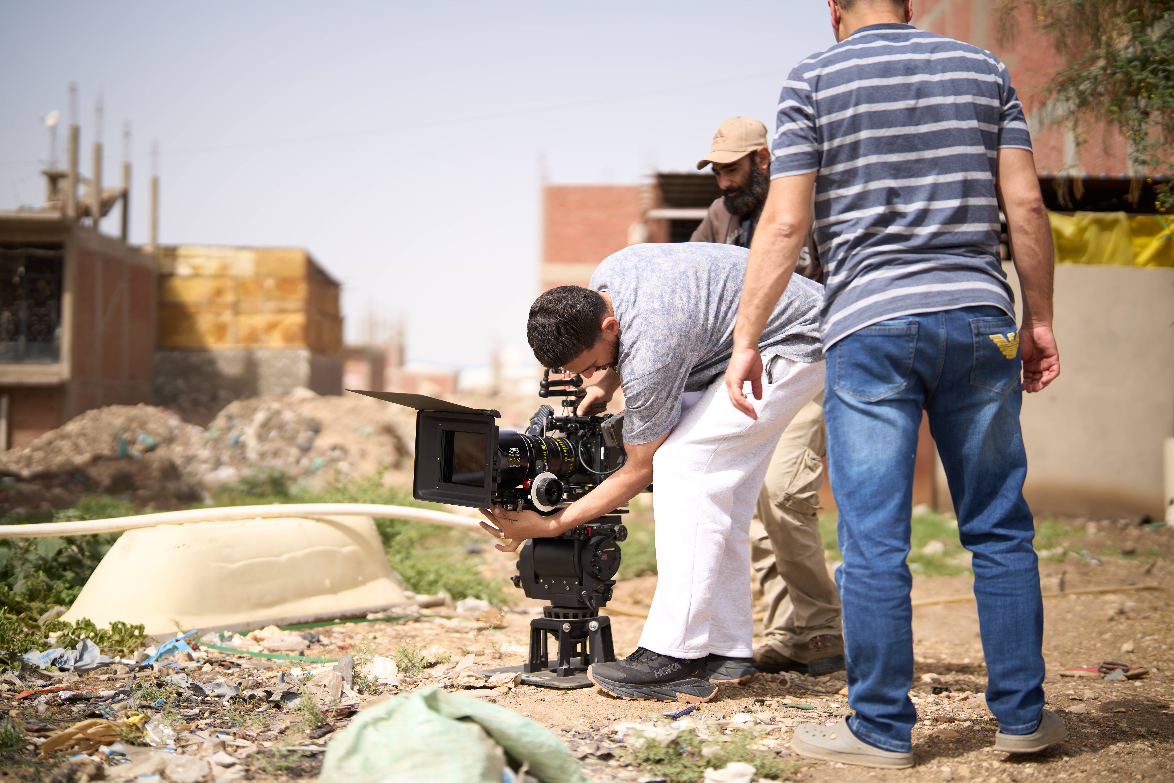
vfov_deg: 27.0
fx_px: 1630
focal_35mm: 50
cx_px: 587
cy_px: 392
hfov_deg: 39.6
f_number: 1.2
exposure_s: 1/8000
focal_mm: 50
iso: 100
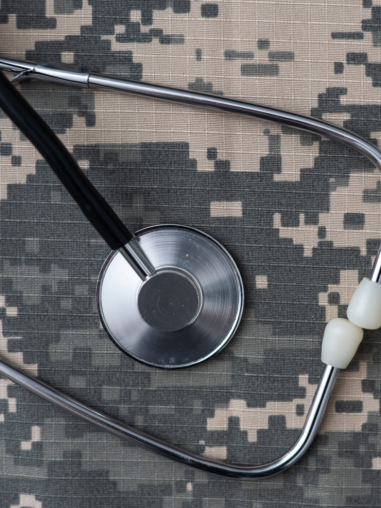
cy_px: 251
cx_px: 284
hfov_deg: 20.0
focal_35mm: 73
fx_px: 1072
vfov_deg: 26.7
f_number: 2.8
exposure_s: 1/100
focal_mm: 50
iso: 100
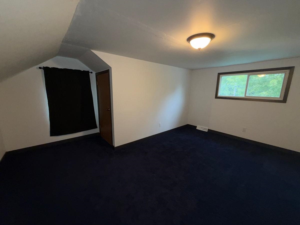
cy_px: 112
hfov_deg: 102.1
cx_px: 150
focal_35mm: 14
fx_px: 121
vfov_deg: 85.7
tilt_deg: -11.8
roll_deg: -0.9
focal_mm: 2.22
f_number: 2.2
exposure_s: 1/60
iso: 100
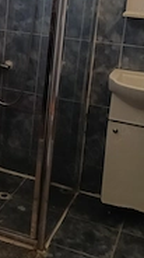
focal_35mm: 64
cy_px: 57
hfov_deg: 17.7
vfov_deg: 32.1
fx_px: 436
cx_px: -38
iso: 800
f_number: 1.8
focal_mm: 3.98
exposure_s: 1/40
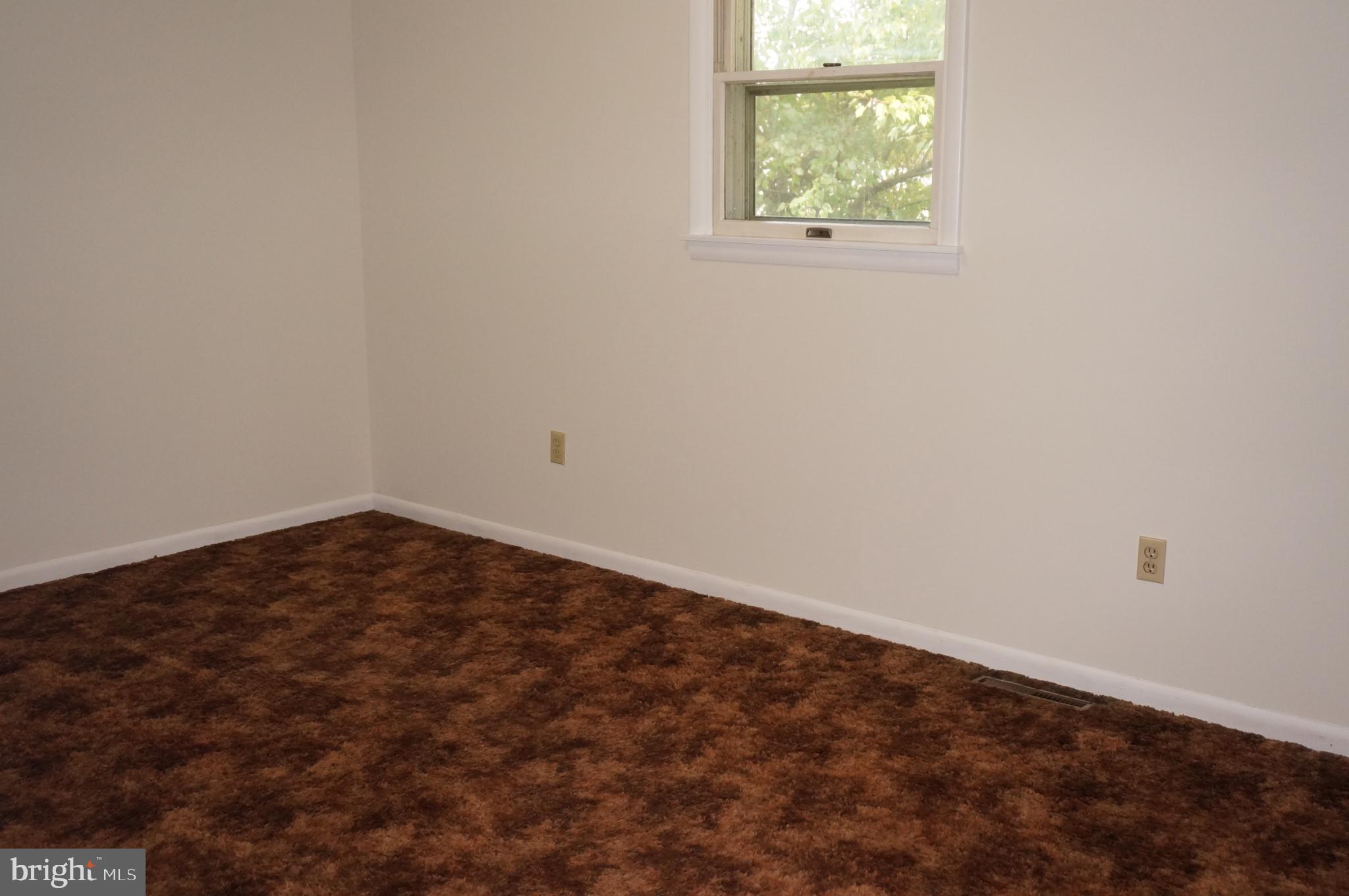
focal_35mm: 36
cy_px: 448
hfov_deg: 53.2
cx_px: 674
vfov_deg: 36.8
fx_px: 1347
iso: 800
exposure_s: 1/160
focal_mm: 24
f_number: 4.5
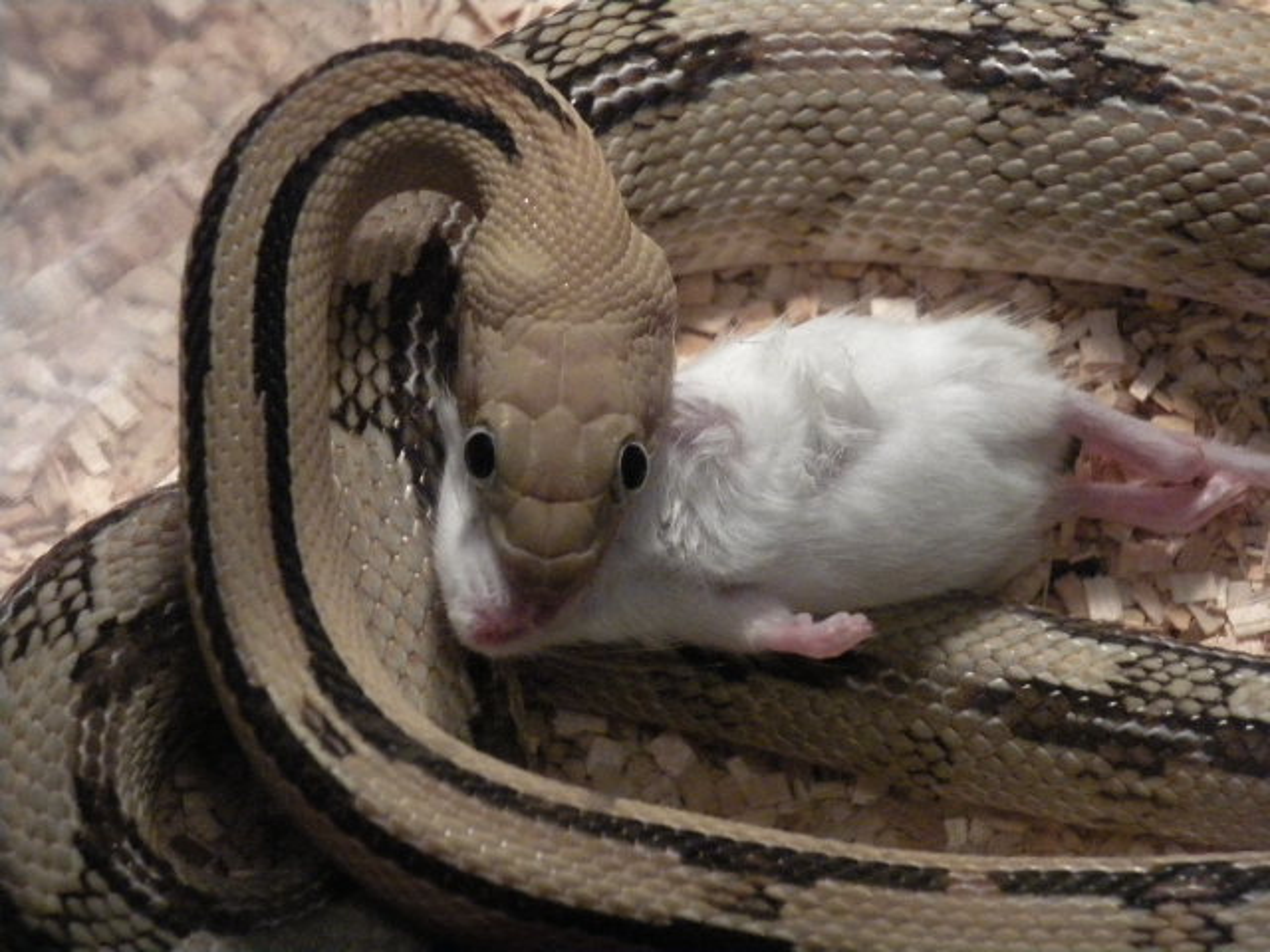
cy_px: 476
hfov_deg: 7.6
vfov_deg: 5.7
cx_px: 635
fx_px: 9539
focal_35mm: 260
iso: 800
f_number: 5.3
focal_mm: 46.2
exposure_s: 1/121
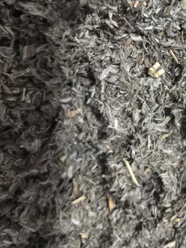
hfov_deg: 25.2
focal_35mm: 56
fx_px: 401
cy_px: 37
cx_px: 173
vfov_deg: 33.0
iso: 1000
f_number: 2
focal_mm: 5.75
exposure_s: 1/100
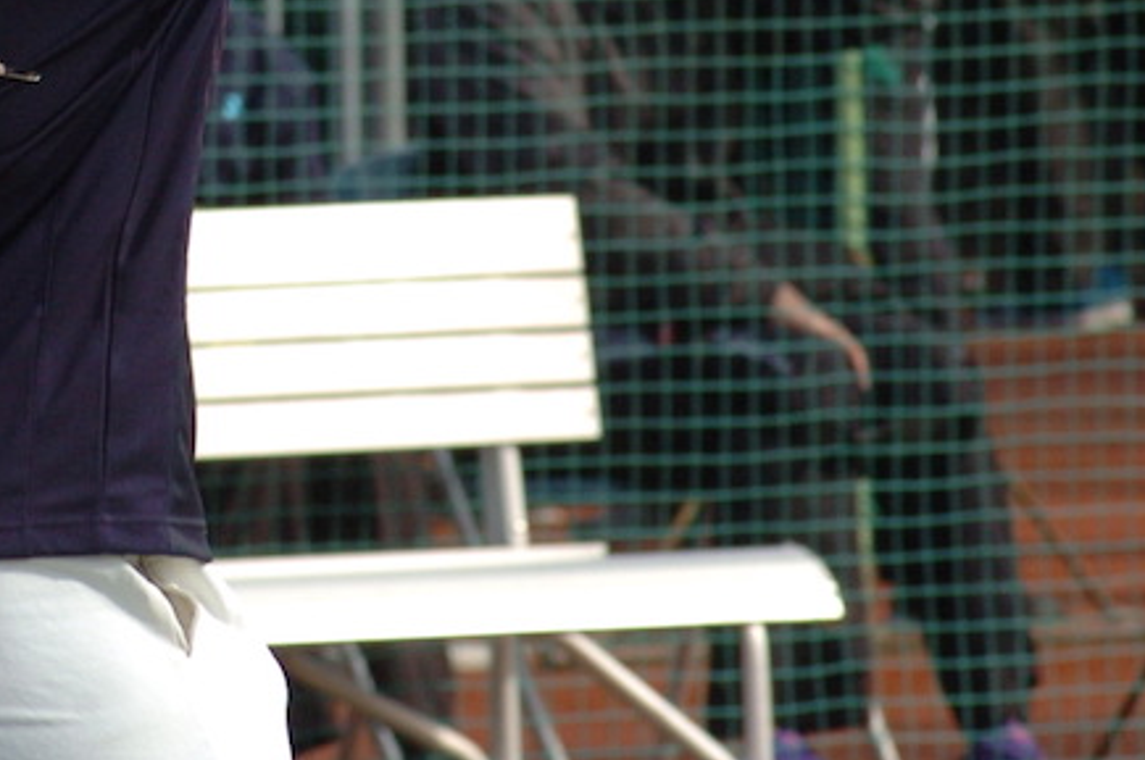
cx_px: 68
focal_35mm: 690
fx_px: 21921
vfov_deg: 2.0
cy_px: 41
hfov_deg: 3.0
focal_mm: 200
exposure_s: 1/500
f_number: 8
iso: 400
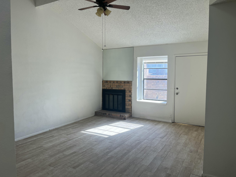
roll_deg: -0.4
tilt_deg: -4.8
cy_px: 88
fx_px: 177
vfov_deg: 53.1
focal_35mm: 26
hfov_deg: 67.3
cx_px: 118
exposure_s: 1/276
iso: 40
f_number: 1.6
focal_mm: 5.1
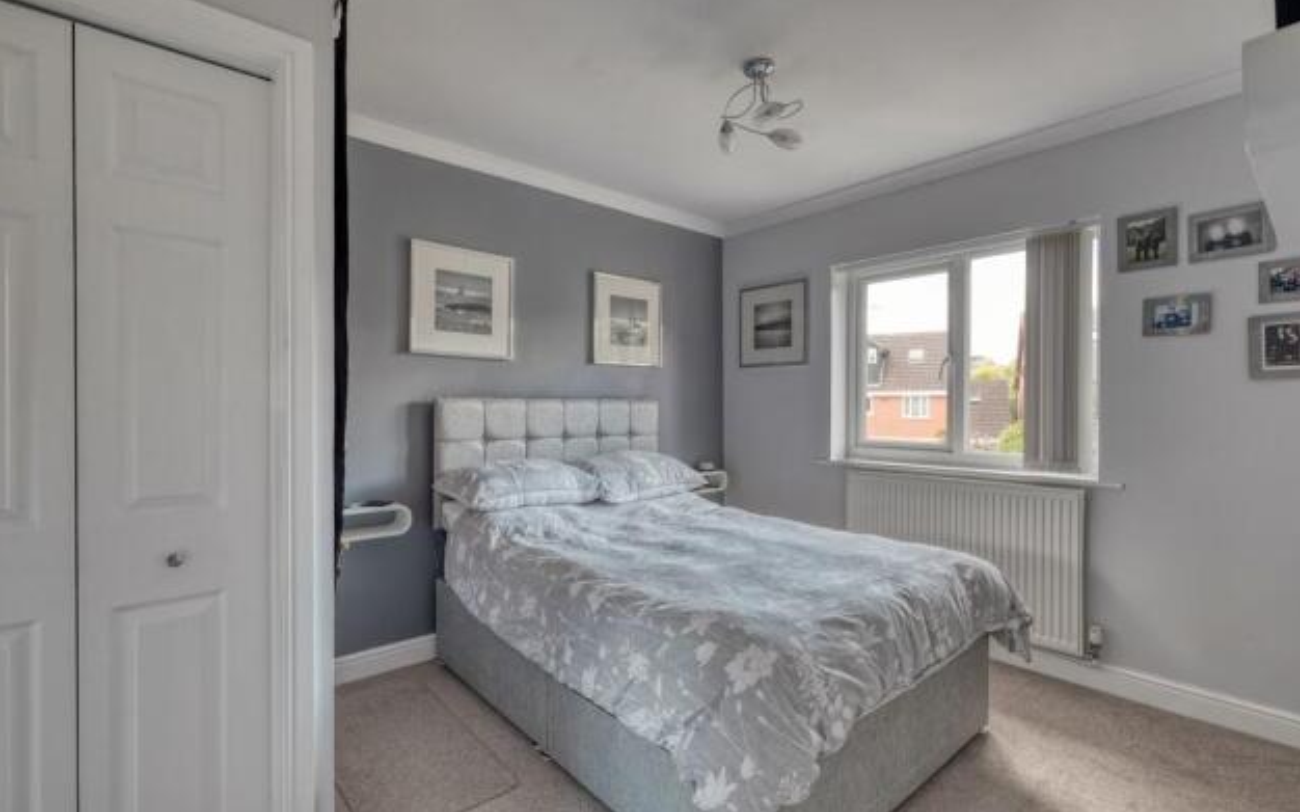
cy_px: 406
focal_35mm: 16
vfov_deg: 71.2
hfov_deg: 97.8
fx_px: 567
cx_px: 659
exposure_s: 1/6
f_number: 8
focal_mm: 10
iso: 250
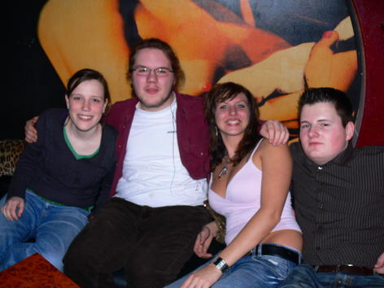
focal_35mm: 35
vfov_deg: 40.7
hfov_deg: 52.6
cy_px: 144
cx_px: 192
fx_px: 388
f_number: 2.8
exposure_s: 1/30
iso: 100
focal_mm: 7.4
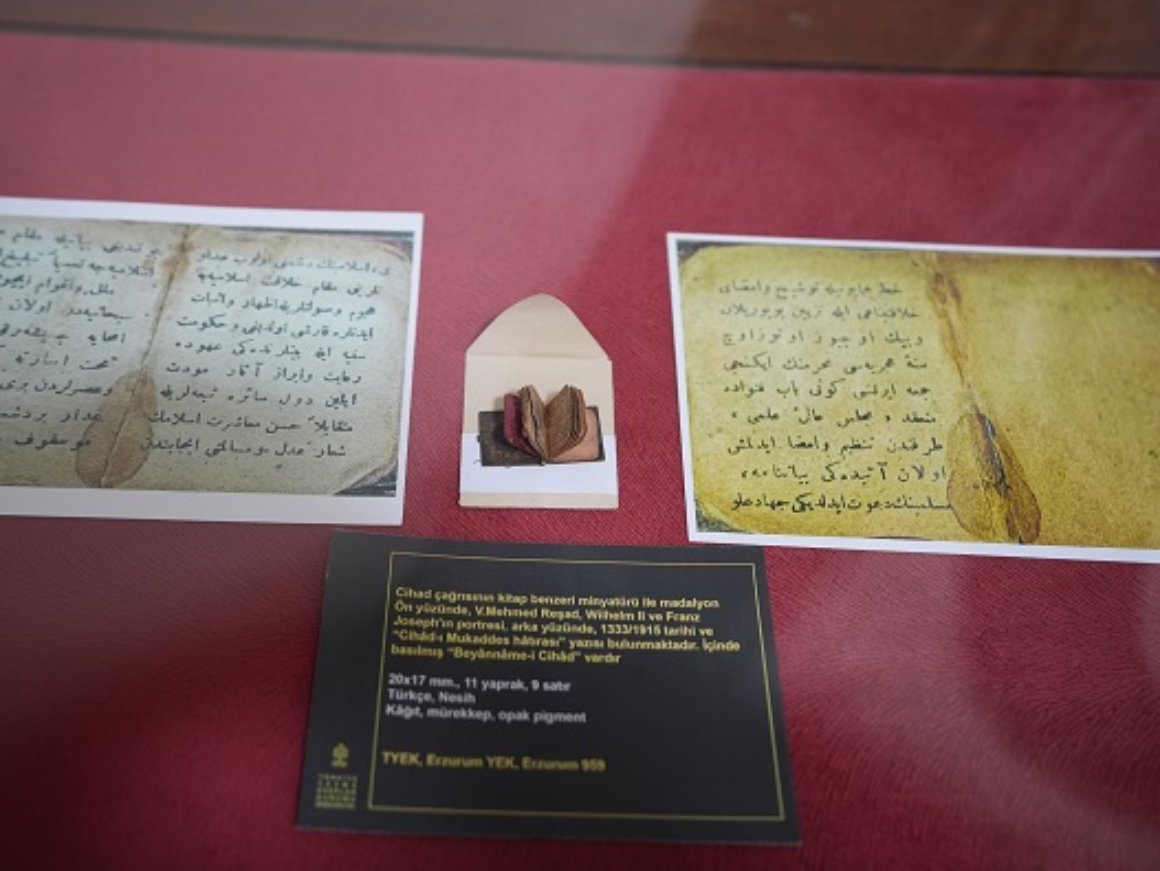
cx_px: 530
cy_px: 436
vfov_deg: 40.7
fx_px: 1174
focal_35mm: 35
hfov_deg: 52.5
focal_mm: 32
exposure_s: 1/60
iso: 800
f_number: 2.8
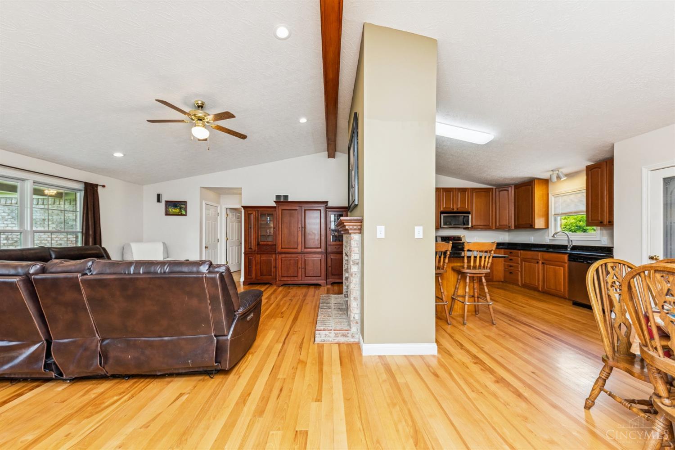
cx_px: 338
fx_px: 244
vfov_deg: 85.4
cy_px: 225
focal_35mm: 13
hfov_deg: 108.3
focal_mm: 13
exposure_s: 1/125
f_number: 5.6
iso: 1000
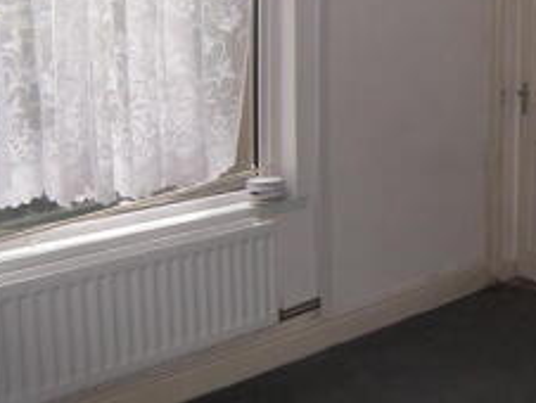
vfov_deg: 21.8
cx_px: 485
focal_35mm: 67
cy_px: 105
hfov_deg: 27.8
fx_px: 1039
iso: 100
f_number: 2.8
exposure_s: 1/30
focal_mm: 5.4
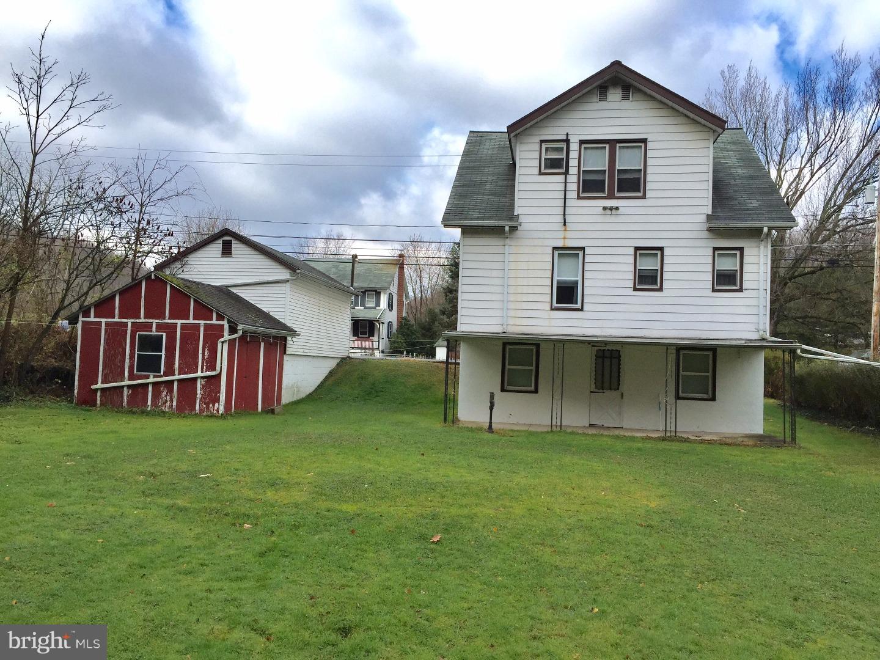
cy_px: 330
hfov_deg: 61.7
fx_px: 737
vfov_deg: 48.2
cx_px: 440
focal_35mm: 29
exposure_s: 1/1099
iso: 32
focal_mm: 4.15
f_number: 2.2
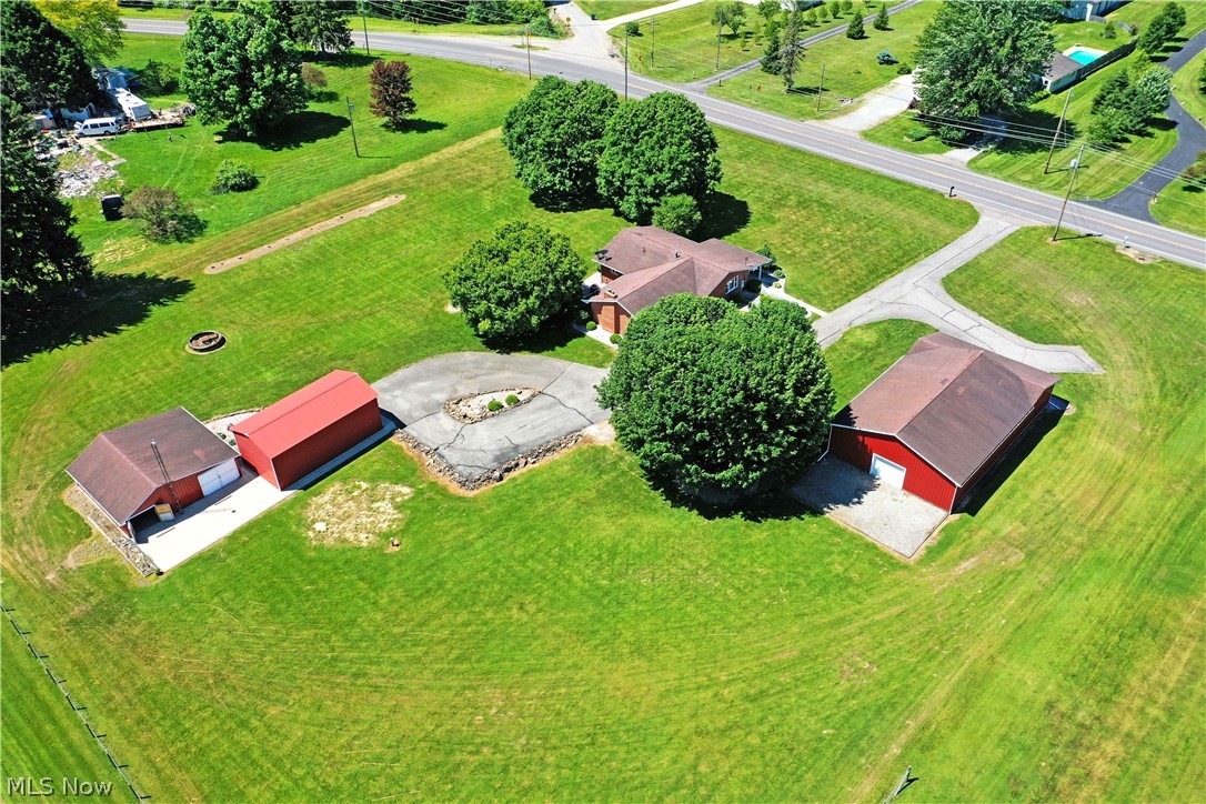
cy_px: 402
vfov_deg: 46.4
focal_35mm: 28
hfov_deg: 65.5
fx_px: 938
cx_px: 603
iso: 100
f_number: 5.6
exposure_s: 1/400
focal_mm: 10.26
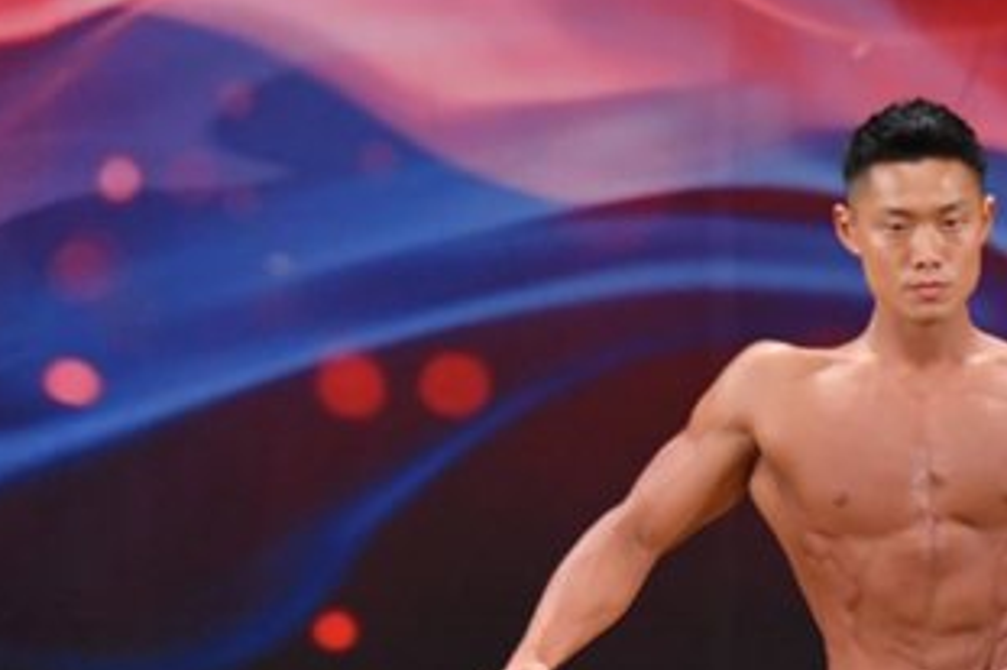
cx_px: 921
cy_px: 799
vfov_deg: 2.3
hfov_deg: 3.4
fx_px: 16718
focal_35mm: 598
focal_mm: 160
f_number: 5.6
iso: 3200
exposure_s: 1/400
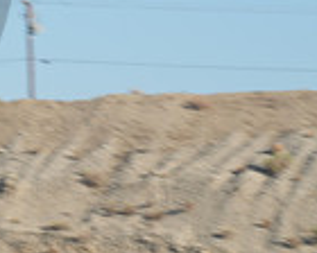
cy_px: -51
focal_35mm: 451
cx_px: -249
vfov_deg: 3.4
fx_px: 4231
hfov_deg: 4.3
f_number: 11
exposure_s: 1/250
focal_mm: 116
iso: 200
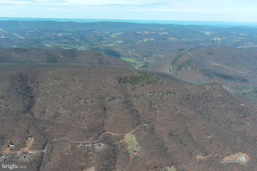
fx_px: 207
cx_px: 128
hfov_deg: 63.7
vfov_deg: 45.0
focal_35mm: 29
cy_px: 86
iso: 100
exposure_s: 1/1006
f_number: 2.8
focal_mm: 10.57
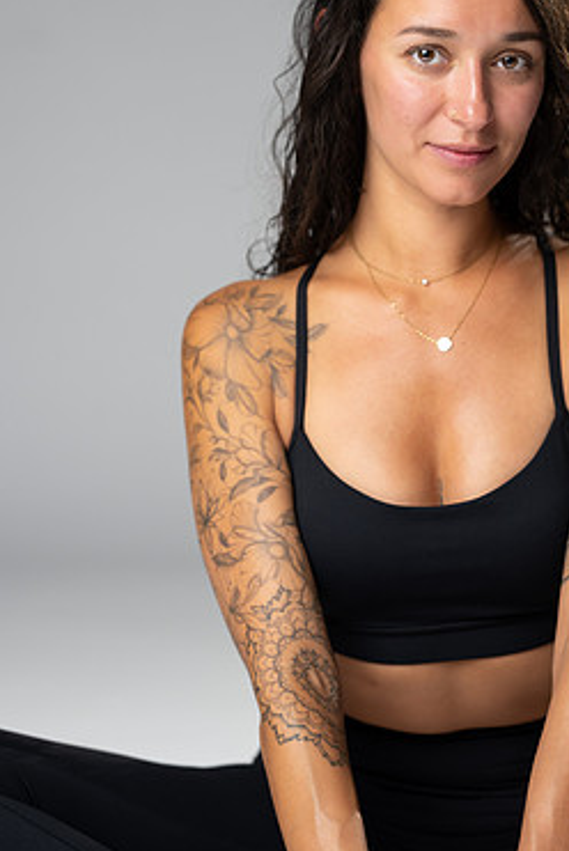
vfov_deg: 19.8
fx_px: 2437
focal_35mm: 103
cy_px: 362
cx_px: 326
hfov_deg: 13.3
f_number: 3.2
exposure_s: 1/160
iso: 200
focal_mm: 85
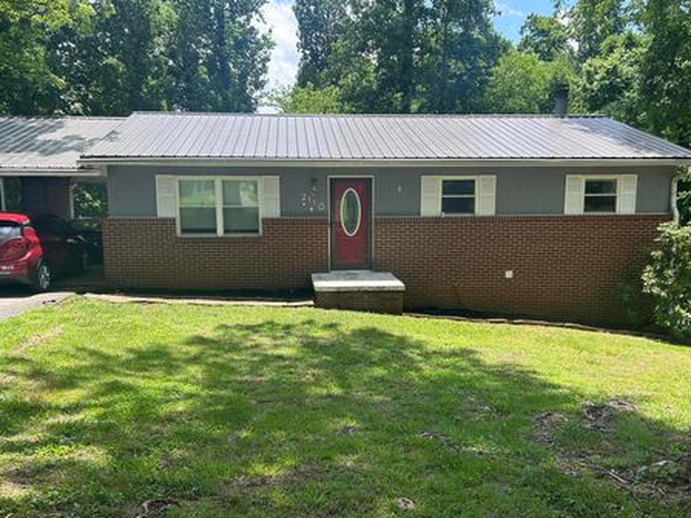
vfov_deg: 48.2
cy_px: 277
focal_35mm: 29
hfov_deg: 61.7
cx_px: 341
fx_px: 579
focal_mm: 5.7
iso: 50
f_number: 1.5
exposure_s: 1/1183
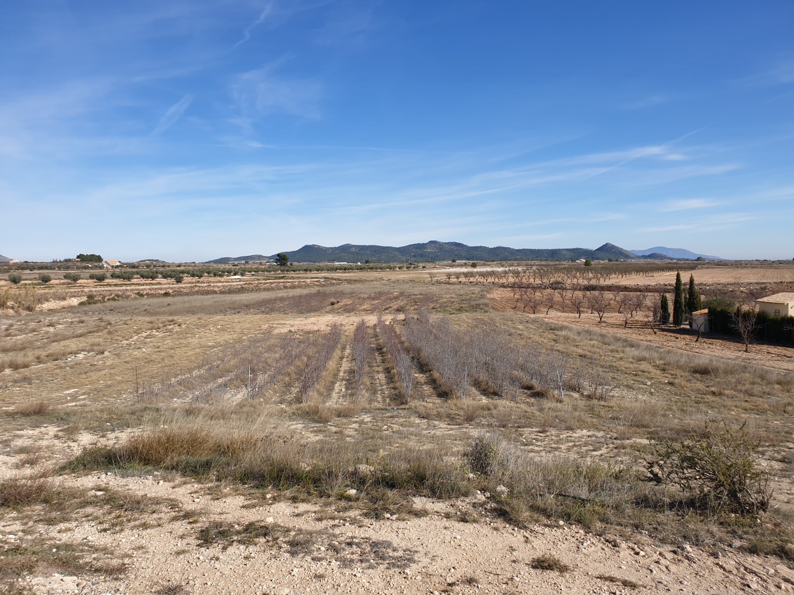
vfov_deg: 53.1
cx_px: 397
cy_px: 298
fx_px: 596
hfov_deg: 67.3
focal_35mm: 26
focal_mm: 4.3
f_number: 2.4
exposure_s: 1/1786
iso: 50
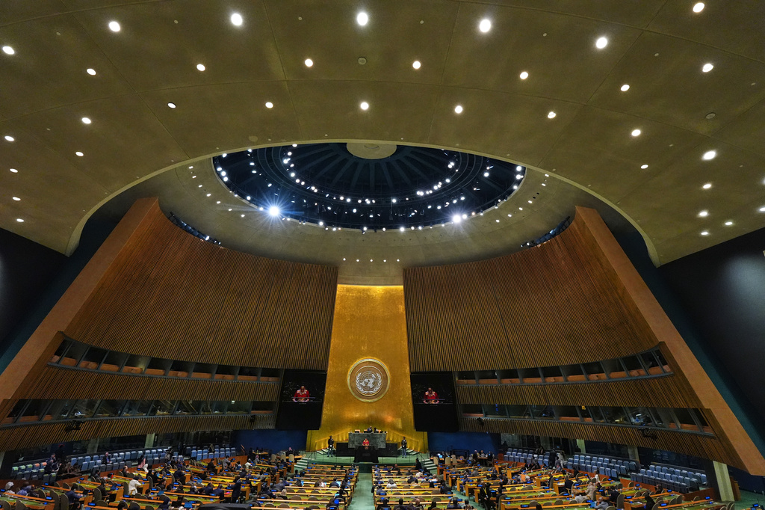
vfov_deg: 61.9
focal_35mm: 20
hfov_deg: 84.0
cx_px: 382
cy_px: 255
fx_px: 425
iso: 4000
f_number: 5
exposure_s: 1/320
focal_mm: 20
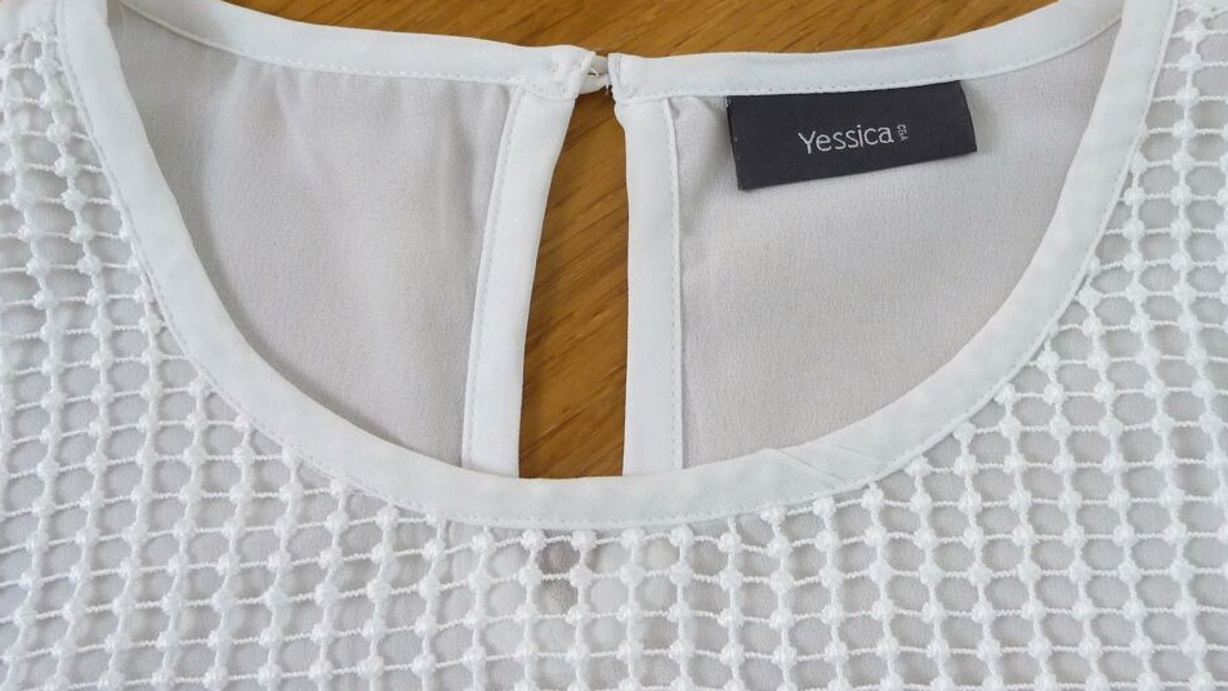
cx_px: 617
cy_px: 330
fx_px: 1042
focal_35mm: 32
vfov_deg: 36.7
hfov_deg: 61.0
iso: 160
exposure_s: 1/30
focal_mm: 4.7
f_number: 3.3
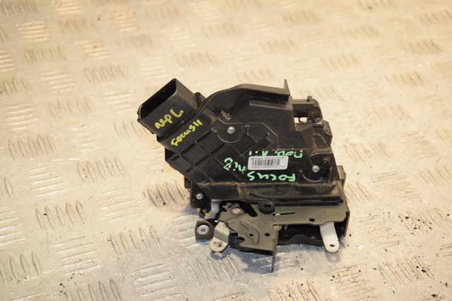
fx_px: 979
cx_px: 226
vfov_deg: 17.5
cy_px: 150
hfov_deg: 26.0
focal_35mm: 78
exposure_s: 1/200
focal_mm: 52
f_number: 6.3
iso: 800
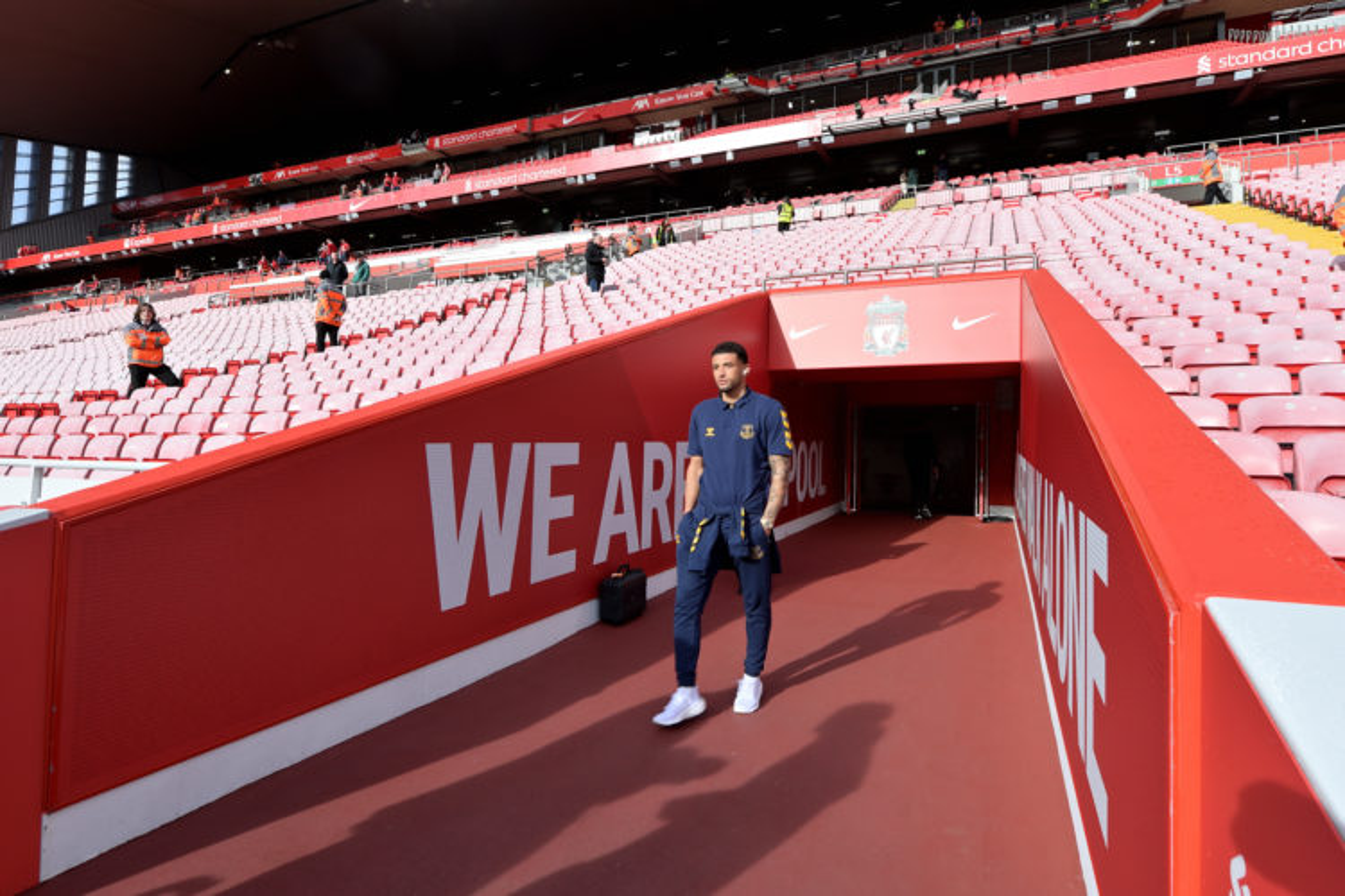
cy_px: 448
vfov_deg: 81.2
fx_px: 523
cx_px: 672
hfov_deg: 104.3
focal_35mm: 14
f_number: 8
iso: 100
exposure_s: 1/100
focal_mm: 14
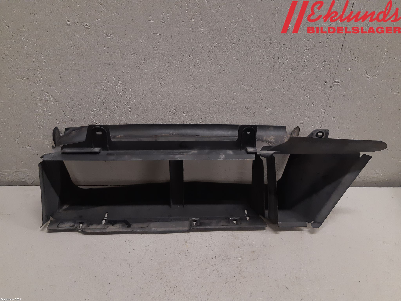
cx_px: 200
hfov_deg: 67.3
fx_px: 301
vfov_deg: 53.1
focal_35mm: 26
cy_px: 150
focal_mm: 3.93
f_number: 1.7
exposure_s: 1/50
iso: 125
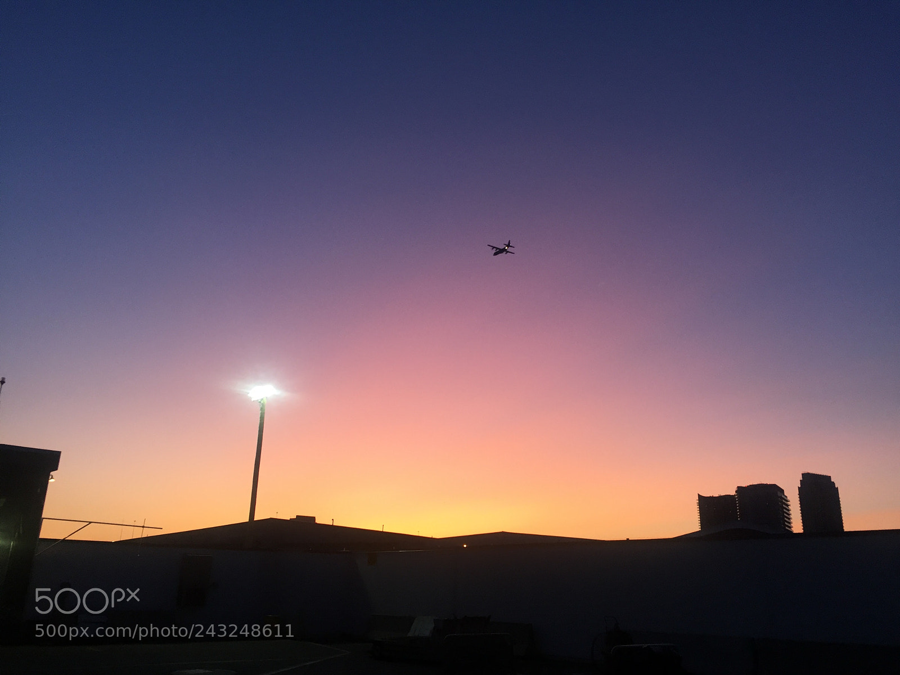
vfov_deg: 48.2
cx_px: 450
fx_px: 754
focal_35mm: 29
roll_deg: -0.7
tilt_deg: +16.4
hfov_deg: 61.7
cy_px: 338
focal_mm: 4.15
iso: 32
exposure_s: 1/40
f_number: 2.2
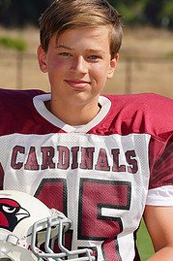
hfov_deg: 3.5
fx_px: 2851
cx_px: 77
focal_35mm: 395
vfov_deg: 5.2
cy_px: 155
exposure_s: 1/250
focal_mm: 183
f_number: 10
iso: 100
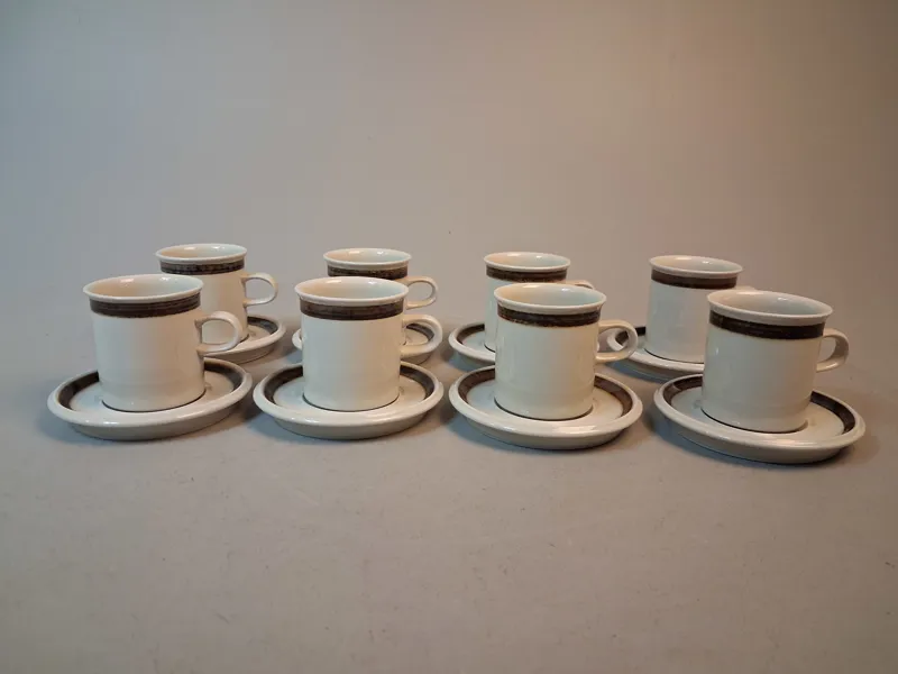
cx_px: 449
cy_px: 337
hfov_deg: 65.3
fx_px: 700
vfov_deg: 51.4
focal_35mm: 27
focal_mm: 4
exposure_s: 1/50
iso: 320
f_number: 1.8
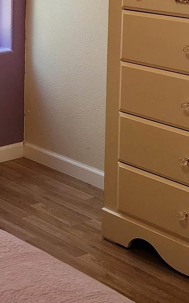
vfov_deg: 23.0
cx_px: -211
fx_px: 709
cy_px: -6
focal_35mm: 86
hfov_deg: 12.9
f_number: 1.8
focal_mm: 6.4
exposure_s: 1/120
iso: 500
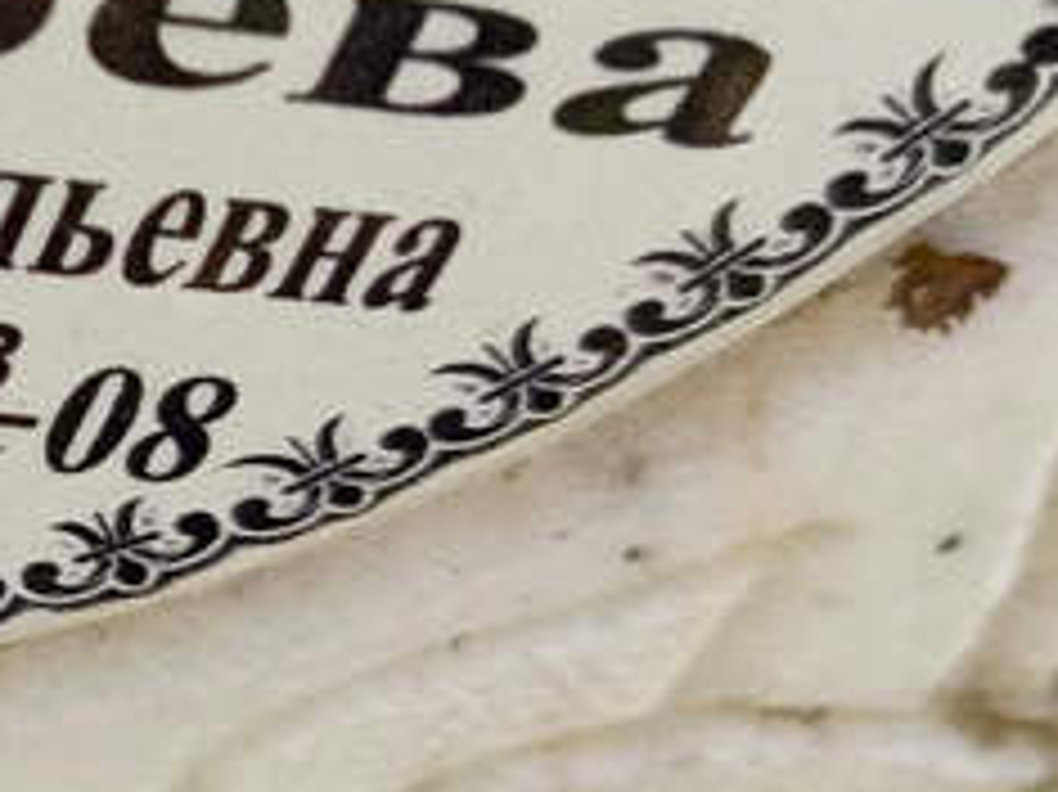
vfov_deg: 17.3
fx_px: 2597
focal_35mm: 85
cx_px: -477
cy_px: 526
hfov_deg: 20.2
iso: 176
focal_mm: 4.76
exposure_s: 1/120
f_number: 1.69
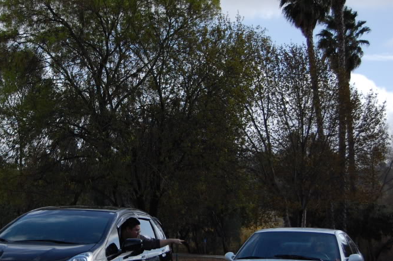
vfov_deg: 15.5
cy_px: 154
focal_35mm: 88
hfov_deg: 22.9
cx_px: 93
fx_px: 959
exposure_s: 1/4000
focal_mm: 38
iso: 800
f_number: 5.6
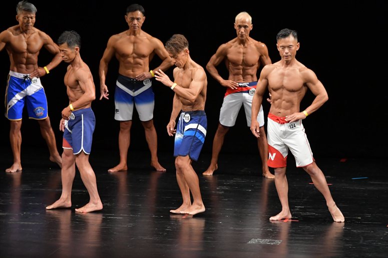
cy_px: 129
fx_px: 2747
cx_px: 194
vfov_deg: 5.4
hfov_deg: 8.1
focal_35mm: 255
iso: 3200
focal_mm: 170
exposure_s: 1/400
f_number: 5.6
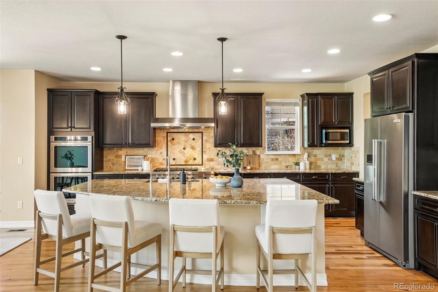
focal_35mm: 26
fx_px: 310
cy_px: 146
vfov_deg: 50.4
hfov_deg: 70.4
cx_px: 219
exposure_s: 1/20
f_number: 8
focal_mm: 17
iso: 400
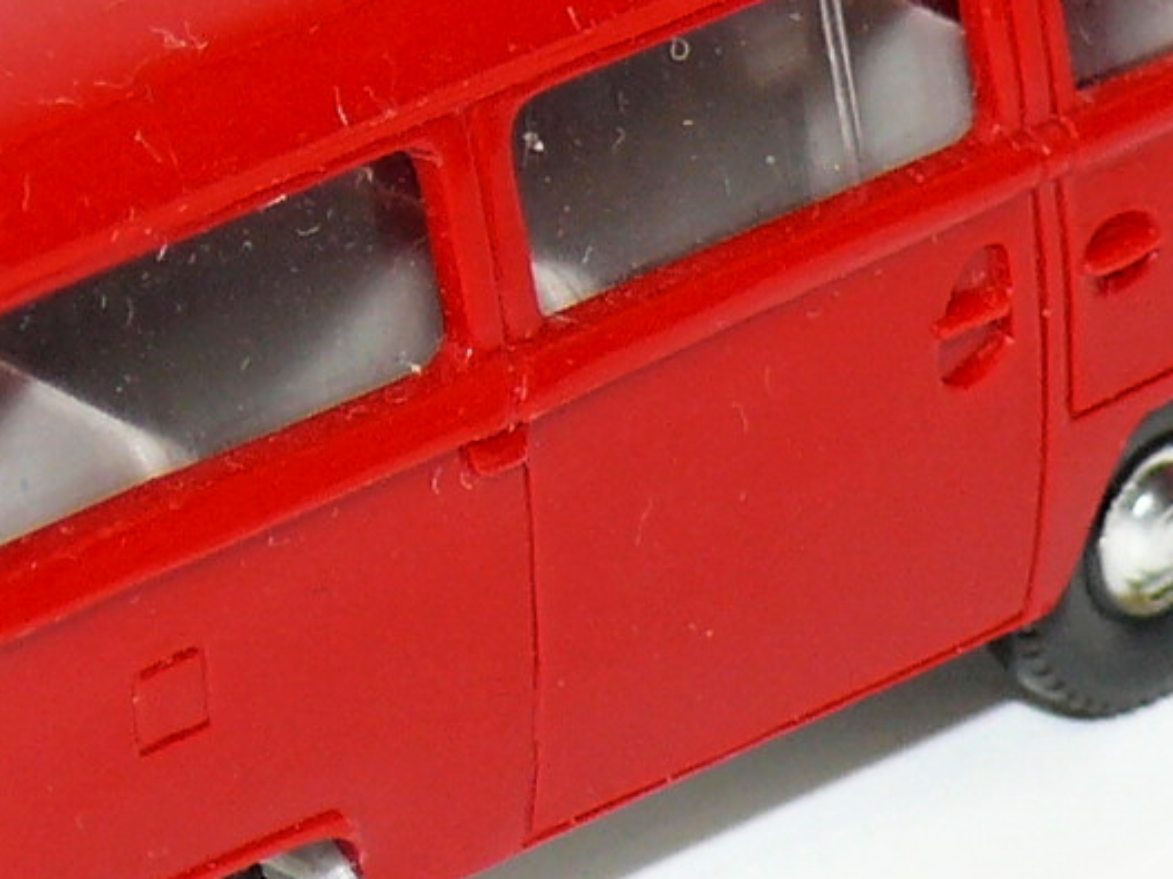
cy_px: 298
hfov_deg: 4.2
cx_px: 358
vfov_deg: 3.2
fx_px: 15957
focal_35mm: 471
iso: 100
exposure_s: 1/30
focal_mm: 18.3
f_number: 4
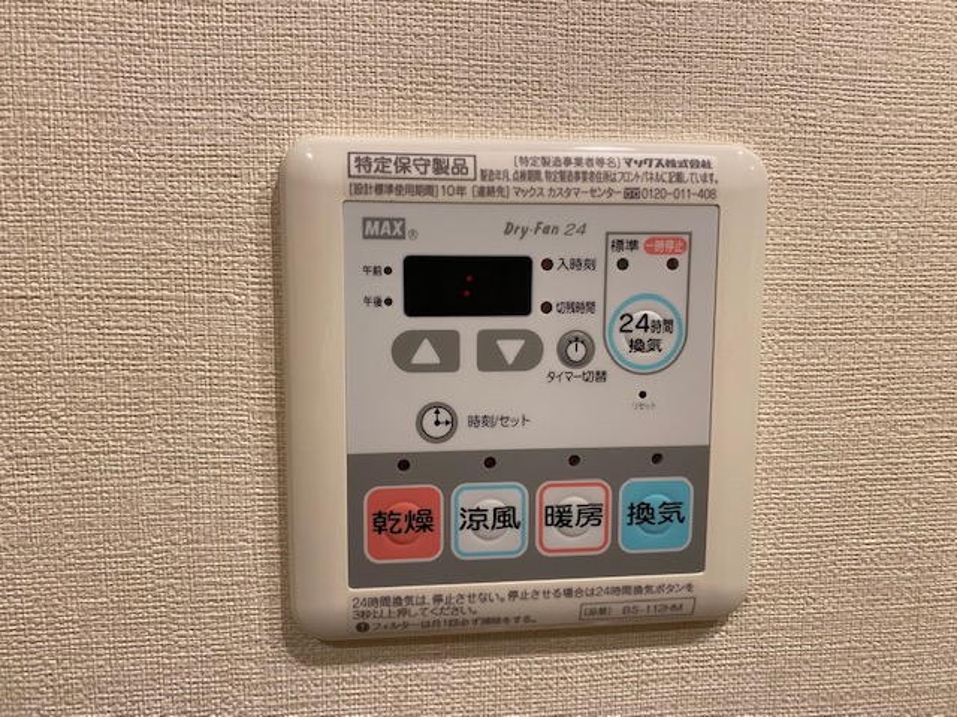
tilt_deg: -7.1
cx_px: 478
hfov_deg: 67.3
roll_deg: -0.2
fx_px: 719
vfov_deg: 53.1
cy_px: 358
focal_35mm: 26
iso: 80
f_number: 1.8
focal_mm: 4.25
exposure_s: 1/50
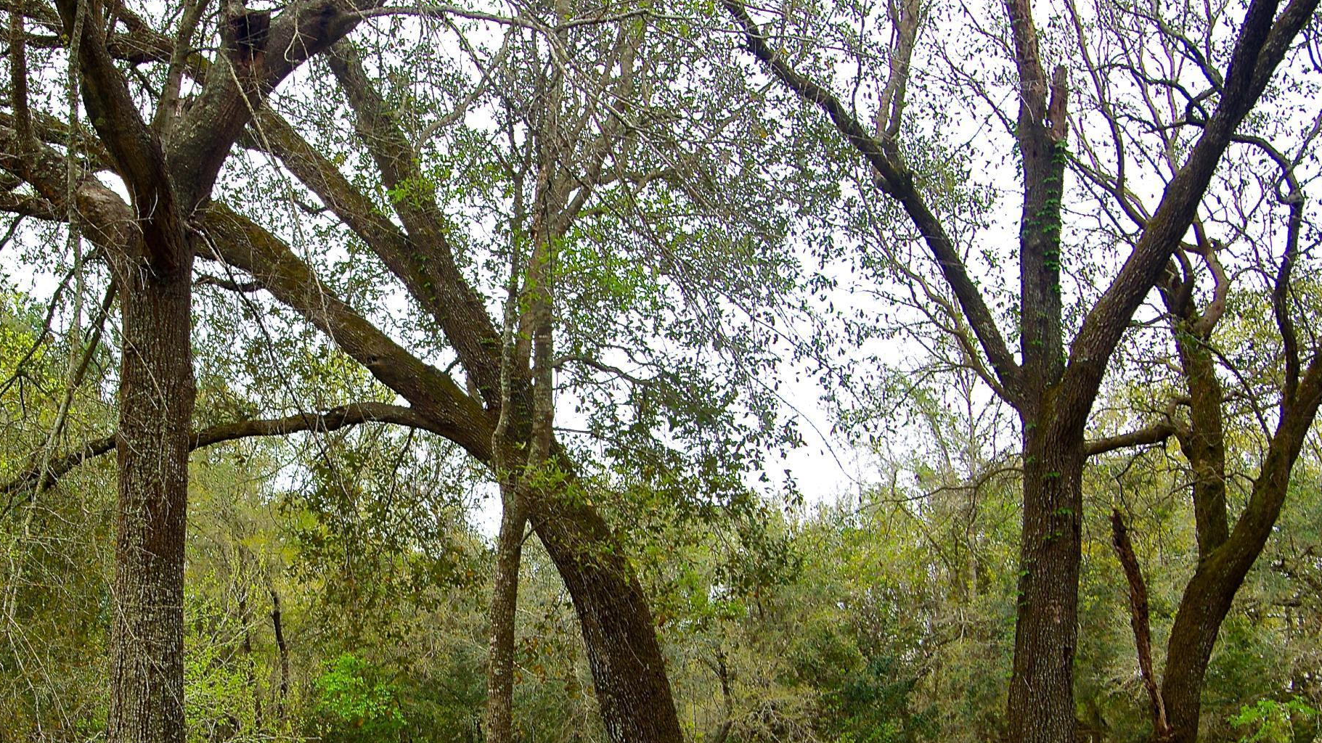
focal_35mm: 62
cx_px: 372
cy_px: 460
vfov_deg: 19.4
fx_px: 2173
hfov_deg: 33.3
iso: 100
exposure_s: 1/125
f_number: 6.3
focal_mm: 24
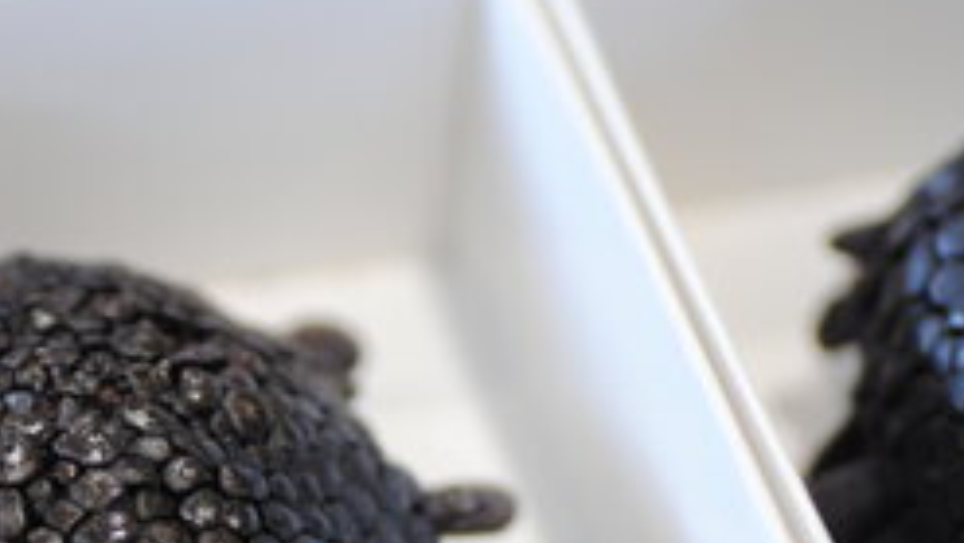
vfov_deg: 4.5
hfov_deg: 7.9
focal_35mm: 272
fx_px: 6953
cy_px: 566
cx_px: 64
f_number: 3.2
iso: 400
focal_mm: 90
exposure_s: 1/60
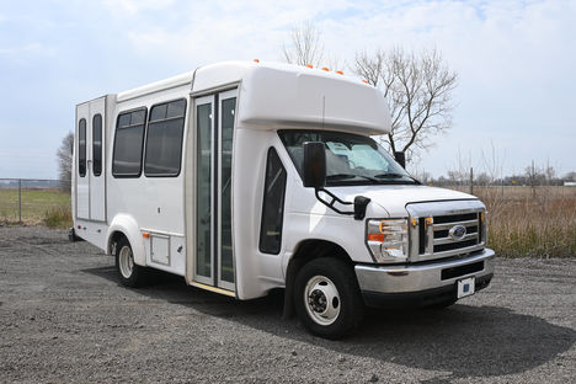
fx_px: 732
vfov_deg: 29.4
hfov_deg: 43.0
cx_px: 288
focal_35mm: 46
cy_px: 192
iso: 100
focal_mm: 30.5
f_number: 8
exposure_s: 1/500
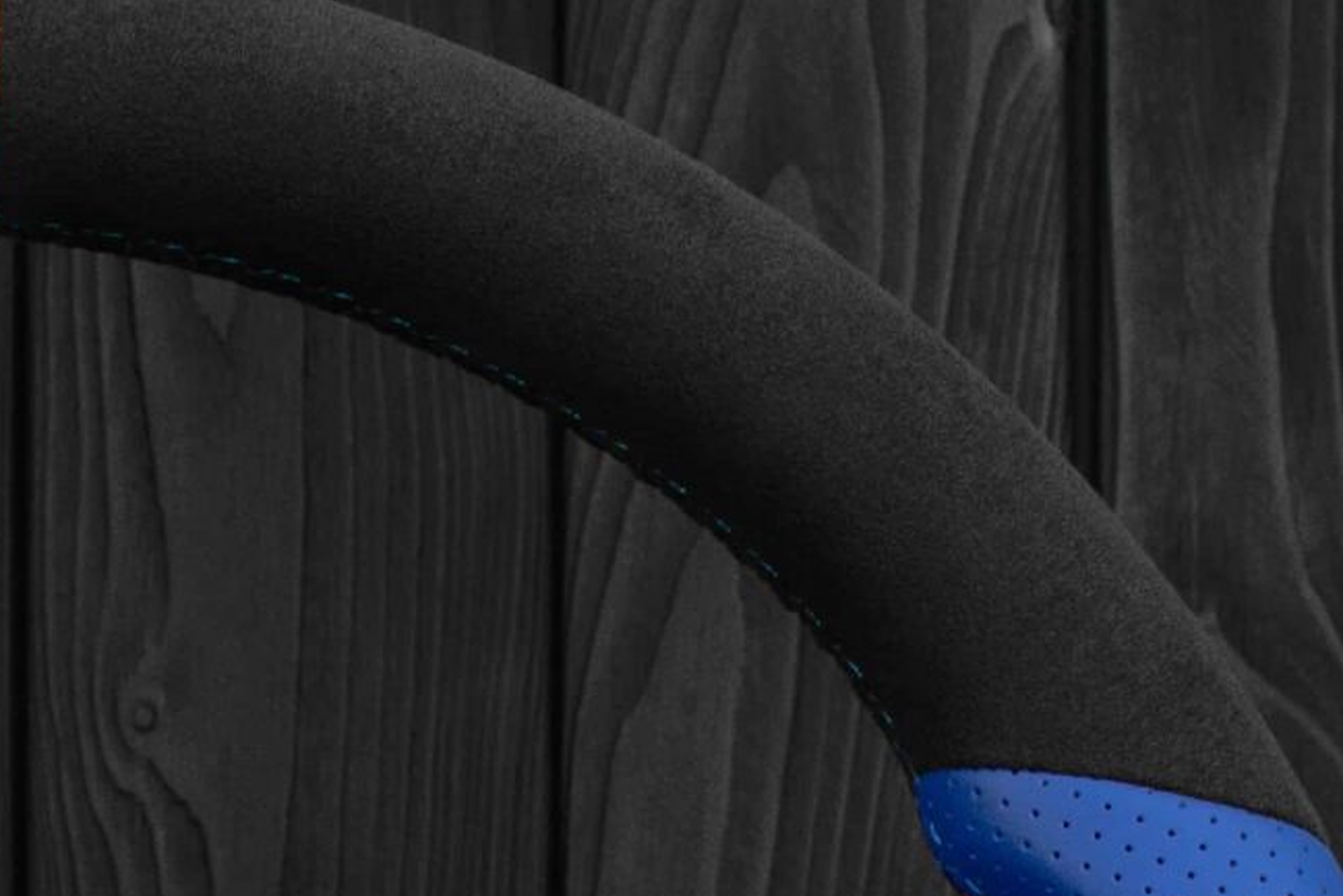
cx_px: -114
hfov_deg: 9.8
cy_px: 1567
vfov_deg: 6.5
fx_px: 7722
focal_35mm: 207
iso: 500
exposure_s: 1/125
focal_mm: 35
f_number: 6.3
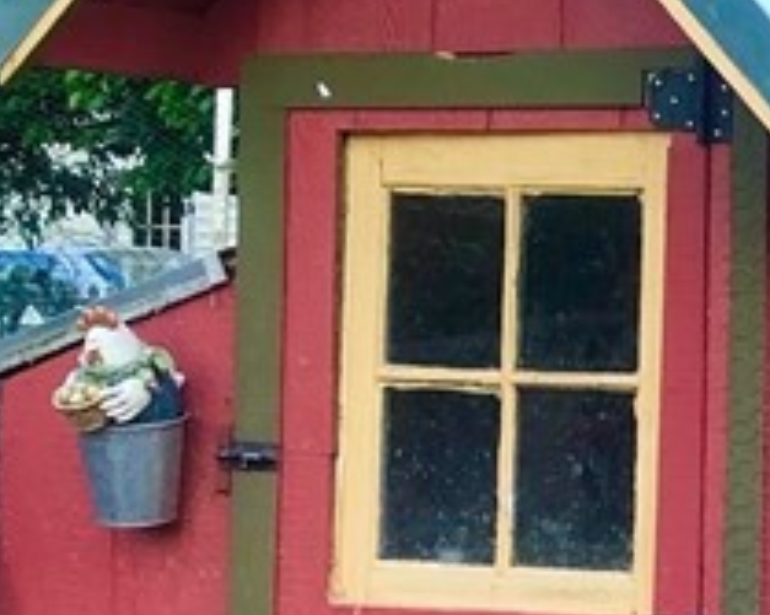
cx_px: 1551
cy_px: 390
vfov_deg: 11.5
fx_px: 3052
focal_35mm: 134
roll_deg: -0.9
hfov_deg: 12.6
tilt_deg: -0.8
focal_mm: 3.99
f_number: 1.8
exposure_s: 1/20
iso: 40
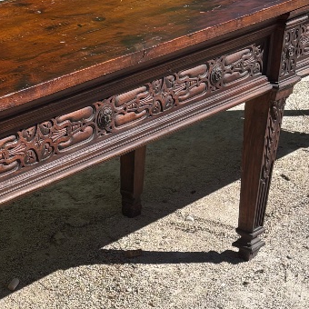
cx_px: 20
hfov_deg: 20.9
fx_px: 818
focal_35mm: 81
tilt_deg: -32.1
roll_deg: +1.9
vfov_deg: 20.5
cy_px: 332
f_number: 1.6
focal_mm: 5.96
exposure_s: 1/4630
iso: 50
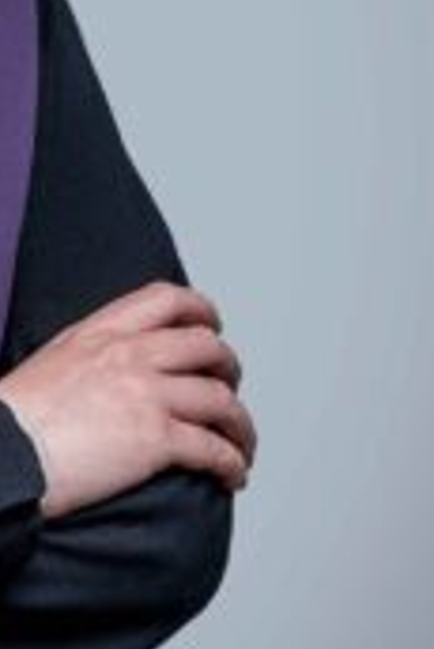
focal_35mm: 244
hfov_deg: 5.6
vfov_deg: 8.4
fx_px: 4403
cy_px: 30
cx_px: -313
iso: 200
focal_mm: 70
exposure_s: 1/200
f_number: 8
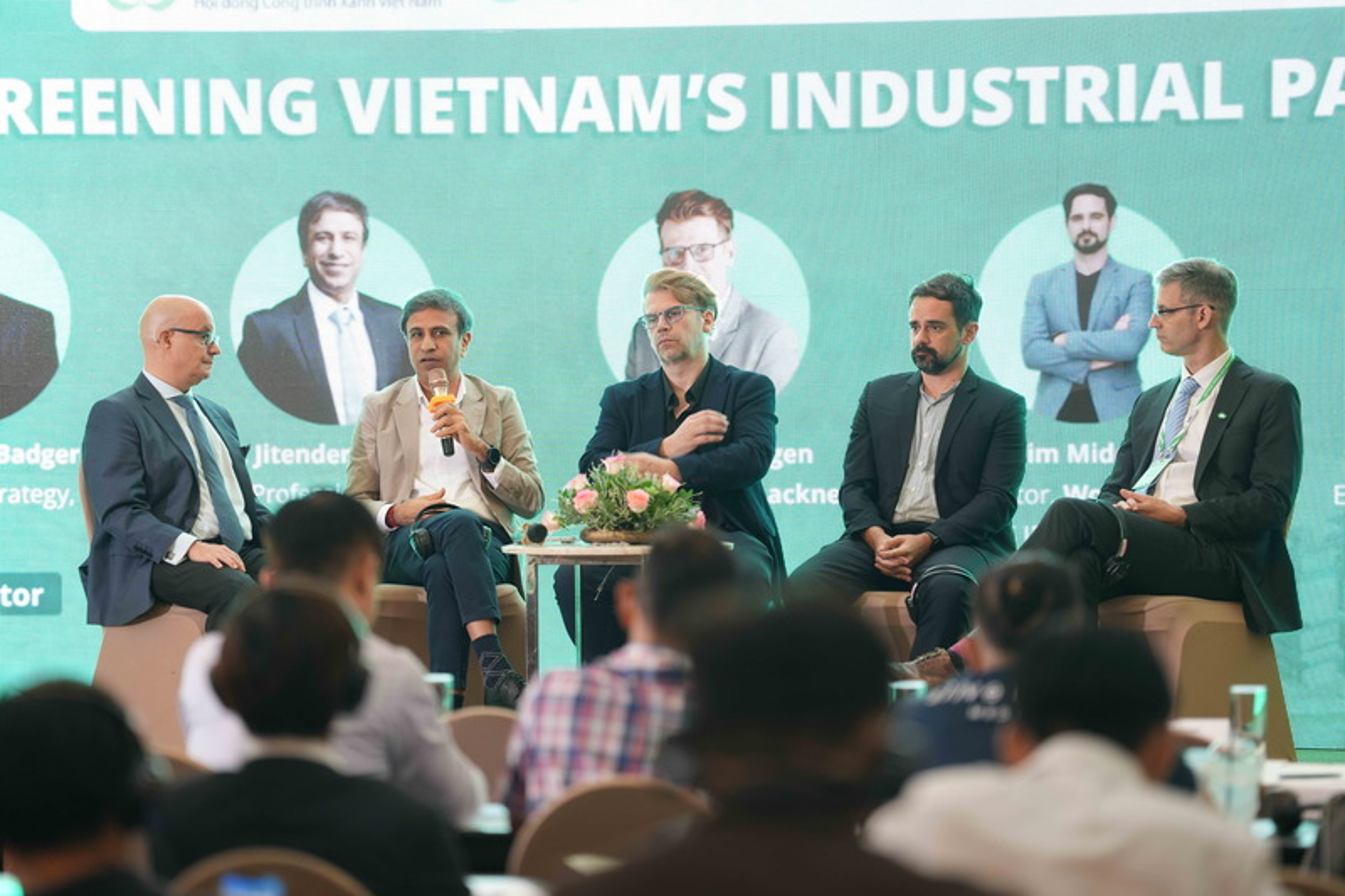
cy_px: 448
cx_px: 672
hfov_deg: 12.8
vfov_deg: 8.6
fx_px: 5976
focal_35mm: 160
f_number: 2.8
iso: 400
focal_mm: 160
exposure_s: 1/100
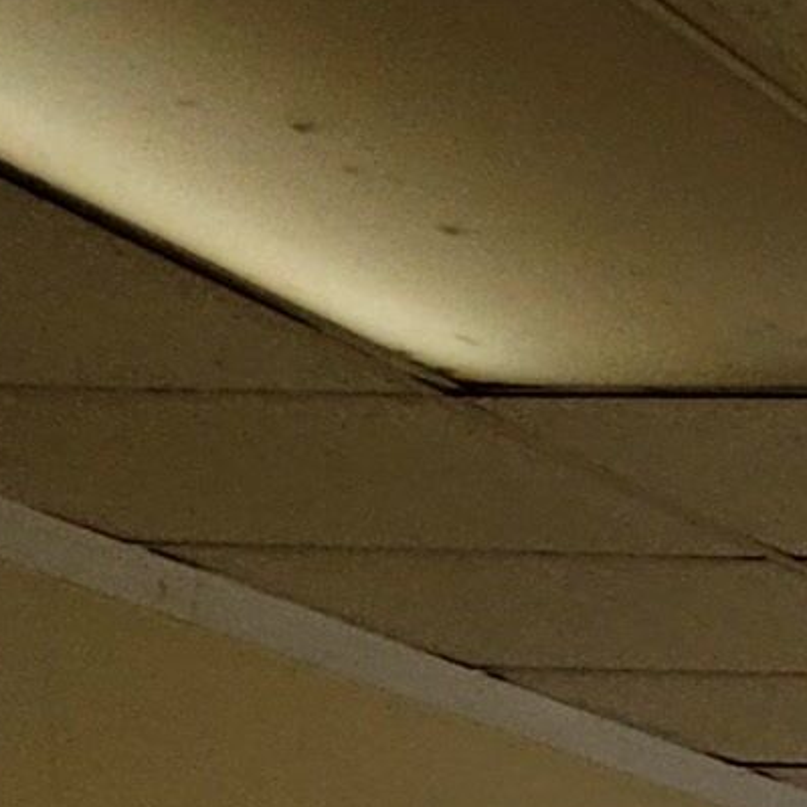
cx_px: 2824
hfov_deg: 8.0
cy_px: 1970
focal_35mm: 170
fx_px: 4484
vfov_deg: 9.2
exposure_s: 1/40
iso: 250
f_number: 1.8
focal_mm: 5.4
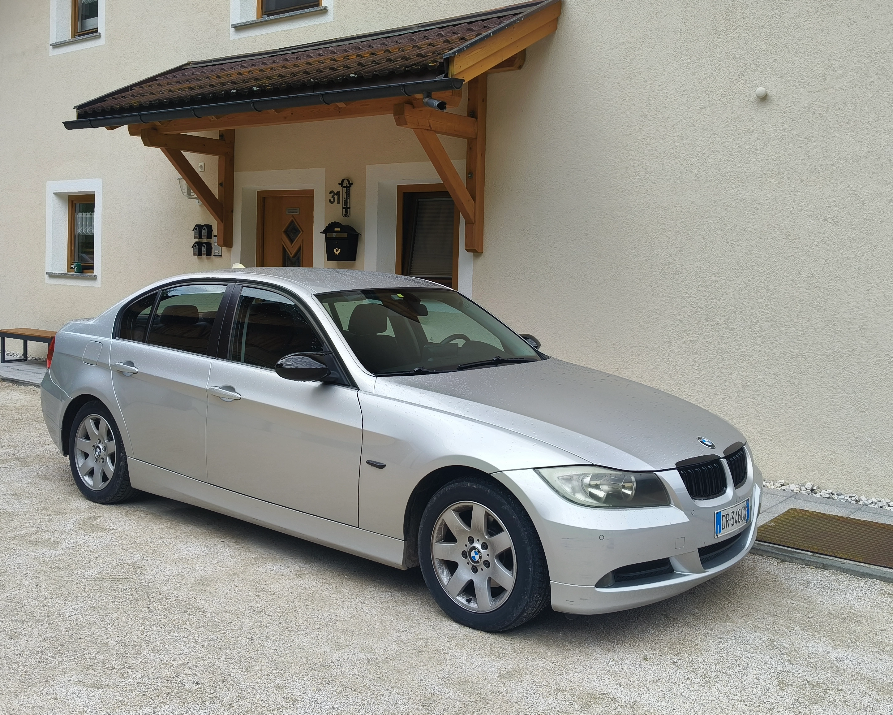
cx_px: 455
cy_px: 280
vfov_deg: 40.9
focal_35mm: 36
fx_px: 952
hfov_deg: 50.3
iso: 80
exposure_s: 1/759
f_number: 1.8
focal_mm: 4.84
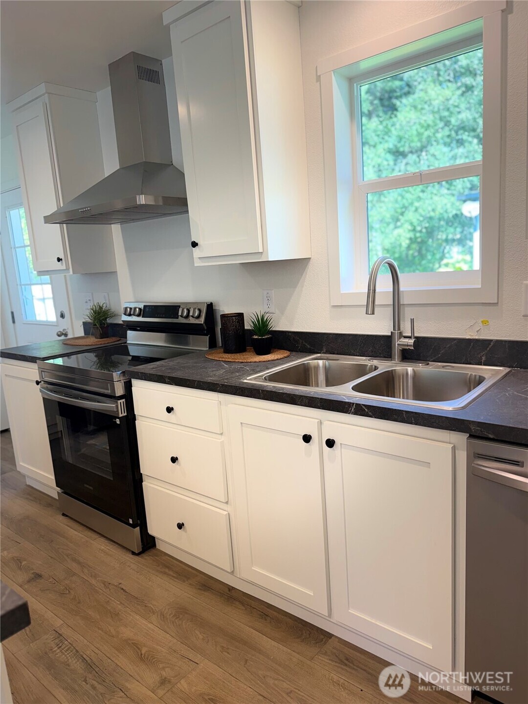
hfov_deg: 56.8
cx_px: 264
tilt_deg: -10.9
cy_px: 352
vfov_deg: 71.6
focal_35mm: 24
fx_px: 488
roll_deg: +4.2
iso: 64
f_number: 1.78
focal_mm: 6.76
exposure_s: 1/122
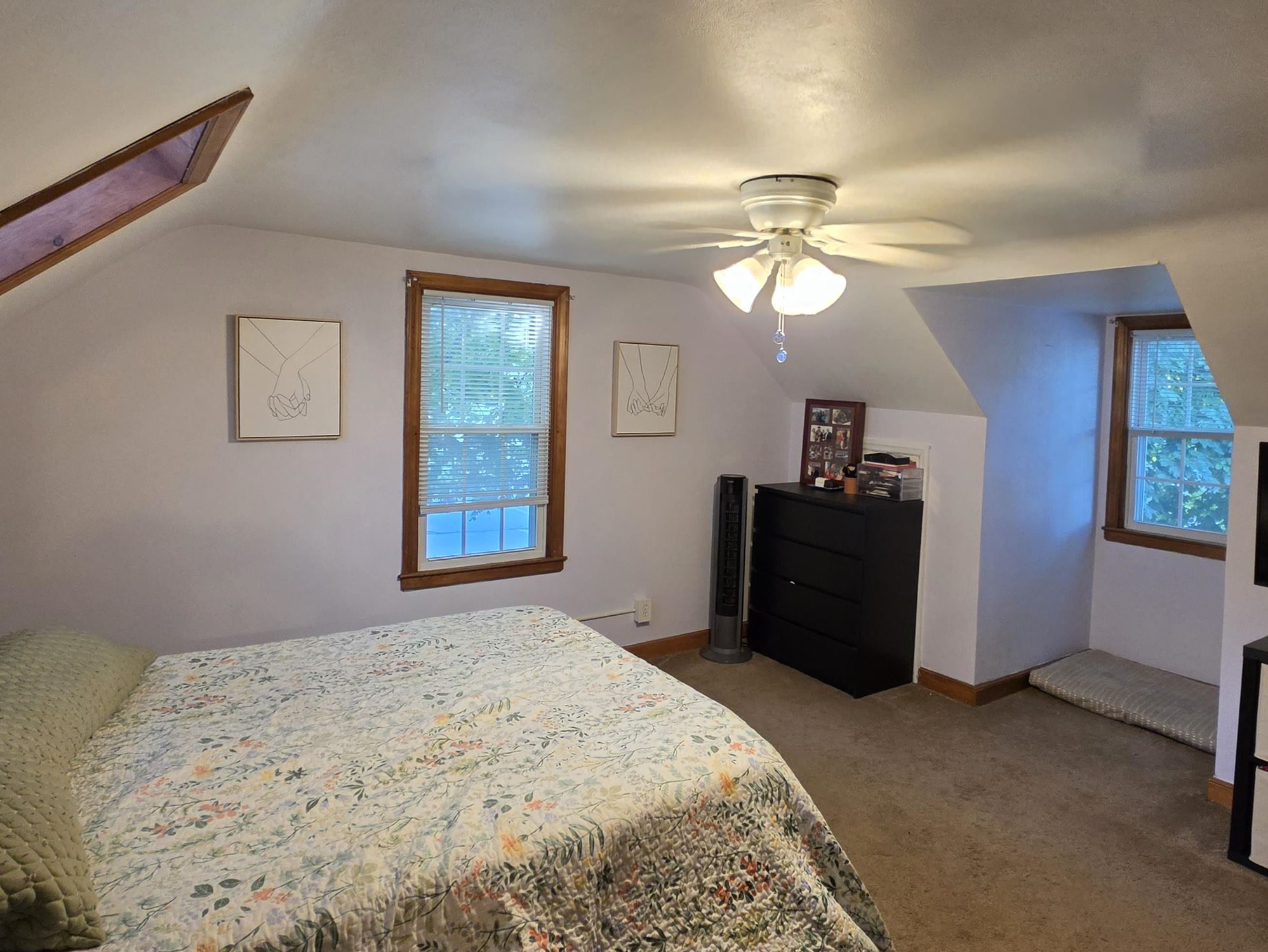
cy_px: 419
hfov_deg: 81.7
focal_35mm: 20
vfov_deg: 65.8
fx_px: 733
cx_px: 651
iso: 320
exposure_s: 1/60
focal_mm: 2.2
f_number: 1.9
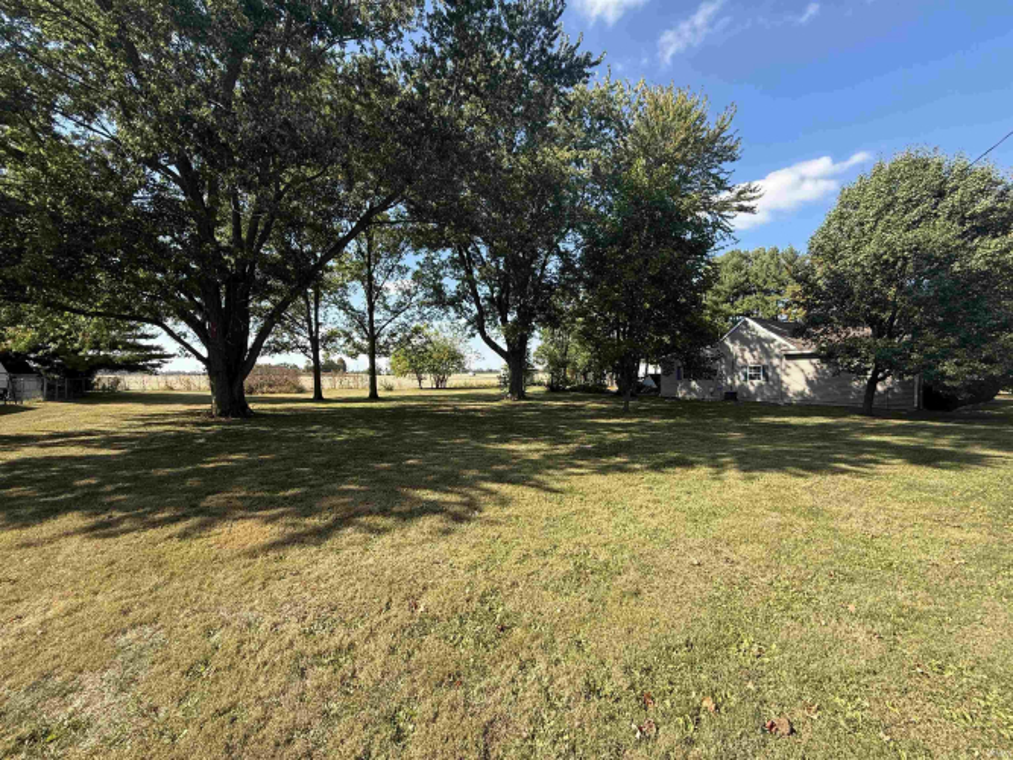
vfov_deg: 85.7
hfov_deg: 102.1
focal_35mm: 14
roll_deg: +0.1
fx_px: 410
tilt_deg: -0.3
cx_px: 506
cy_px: 380
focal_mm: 2.22
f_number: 2.2
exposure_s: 1/651
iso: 50
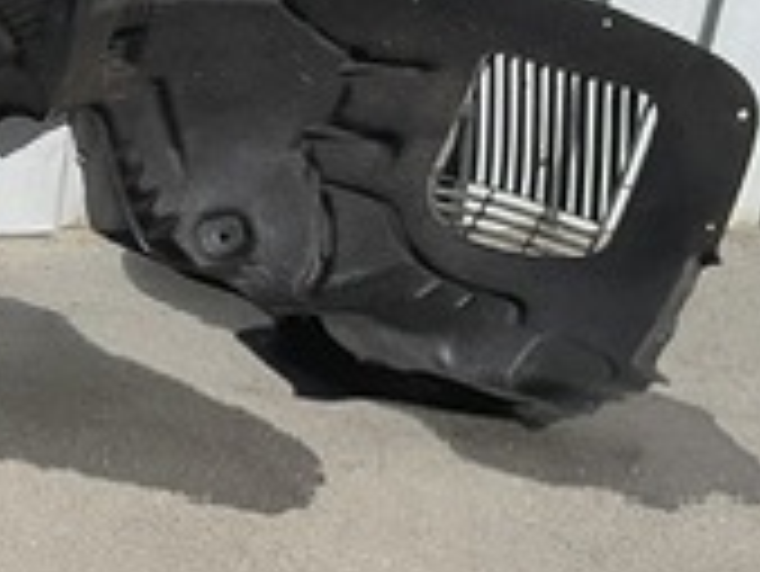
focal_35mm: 110
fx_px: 2417
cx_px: -495
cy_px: 320
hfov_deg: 15.9
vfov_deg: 13.5
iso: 16
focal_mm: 3
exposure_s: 1/2058
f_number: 1.8
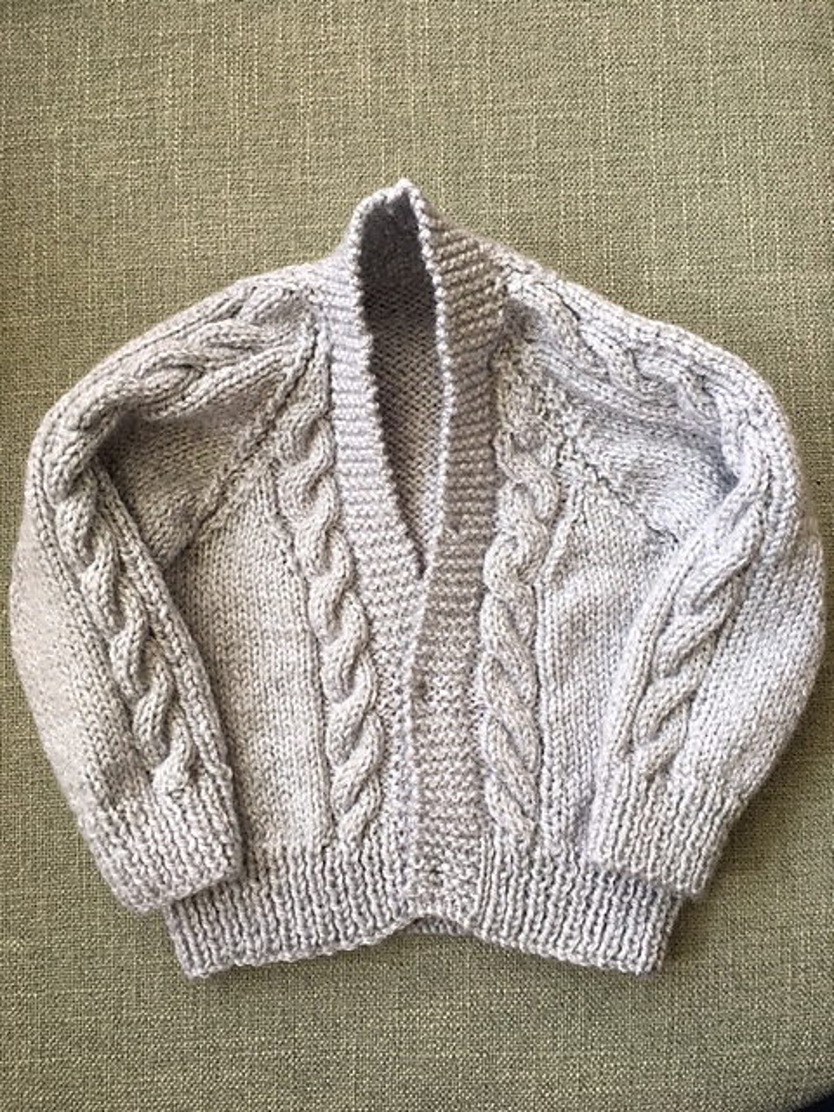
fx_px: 932
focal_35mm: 29
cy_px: 556
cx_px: 417
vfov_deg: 61.7
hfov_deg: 48.2
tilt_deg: -83.3
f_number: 2.2
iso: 32
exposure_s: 1/100
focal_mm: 4.15
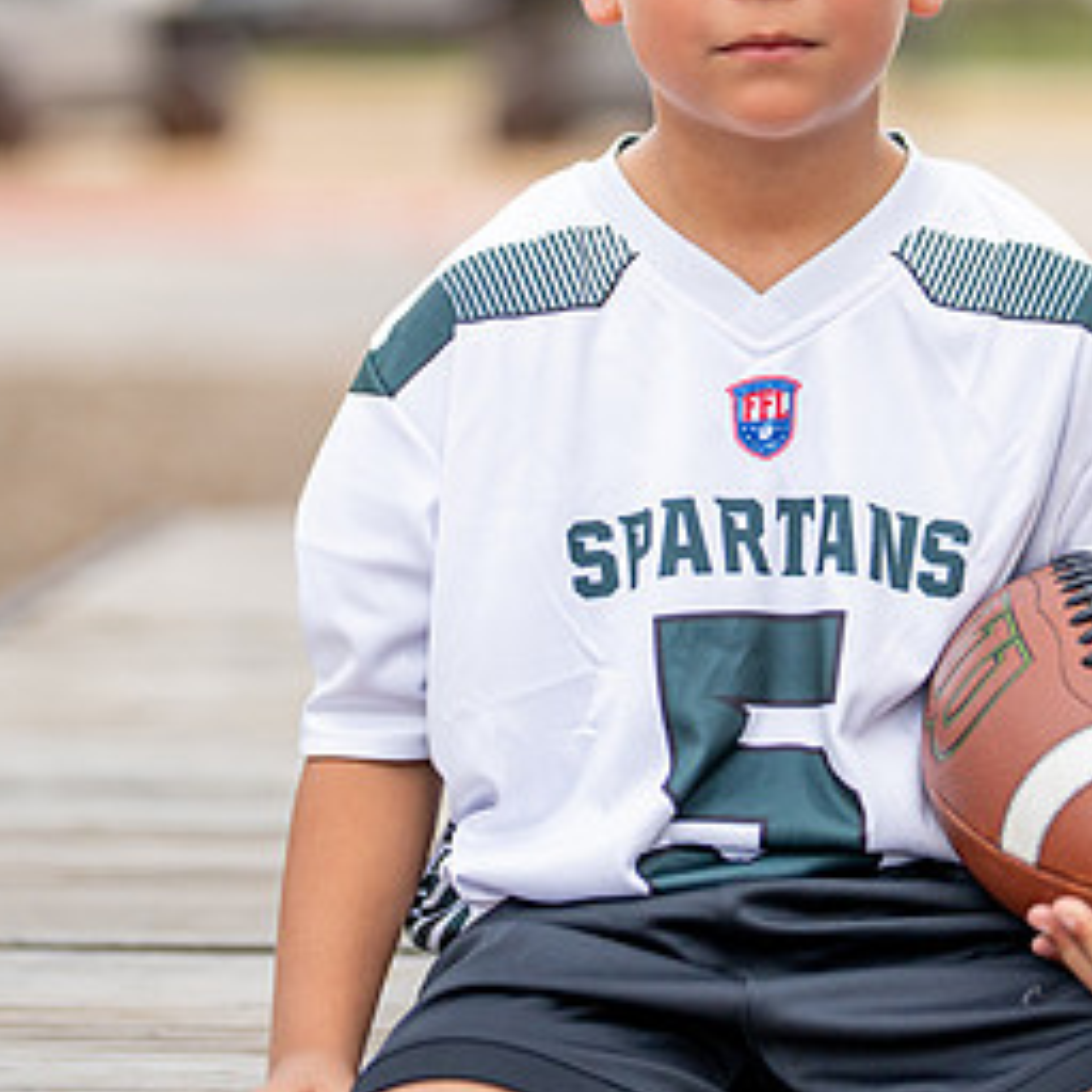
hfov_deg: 14.6
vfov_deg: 14.6
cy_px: 341
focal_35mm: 119
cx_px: 774
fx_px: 4247
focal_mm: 50
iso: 400
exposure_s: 1/1250
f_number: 1.2
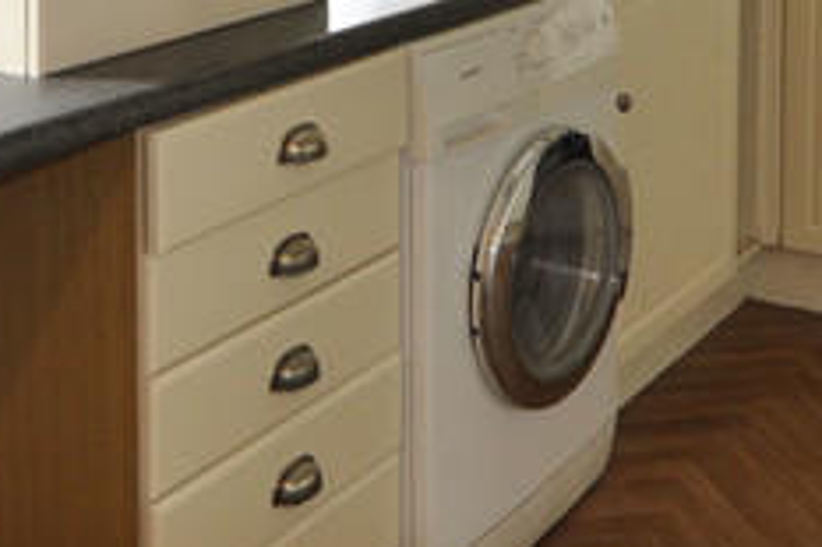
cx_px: 342
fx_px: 1506
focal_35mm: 66
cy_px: 14
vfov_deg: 20.0
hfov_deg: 30.5
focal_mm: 10
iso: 720
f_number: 3.5
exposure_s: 1/125
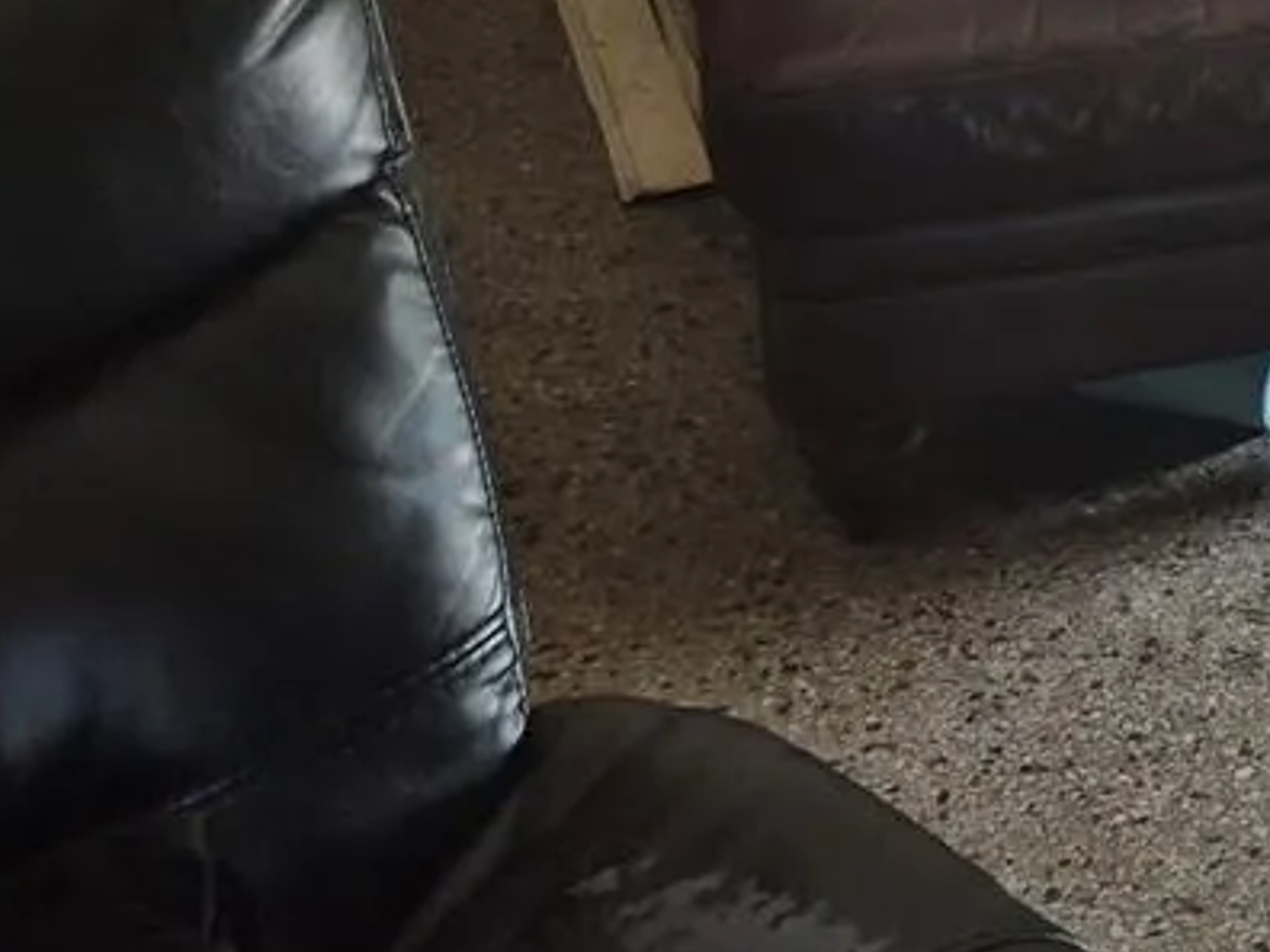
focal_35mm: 93
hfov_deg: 18.6
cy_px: -872
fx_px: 3412
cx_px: 1918
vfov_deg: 13.8
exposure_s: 1/180
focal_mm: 5.4
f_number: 1.8
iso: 160
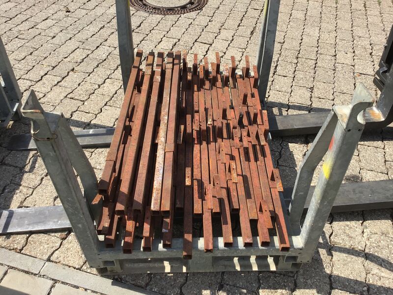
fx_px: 352
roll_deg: -4.3
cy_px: 148
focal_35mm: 31
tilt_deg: -43.9
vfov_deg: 45.4
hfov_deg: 58.4
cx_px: 196
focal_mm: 3.3
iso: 25
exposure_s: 1/886
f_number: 2.4
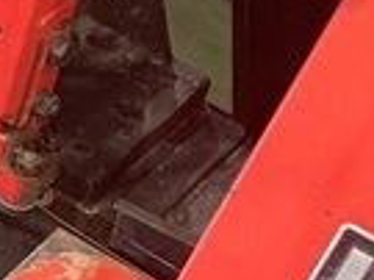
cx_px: -247
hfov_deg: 13.6
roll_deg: -5.4
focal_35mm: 133
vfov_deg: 11.1
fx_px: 1436
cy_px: 180
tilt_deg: -42.0
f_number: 1.8
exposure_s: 1/60
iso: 200
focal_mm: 3.99
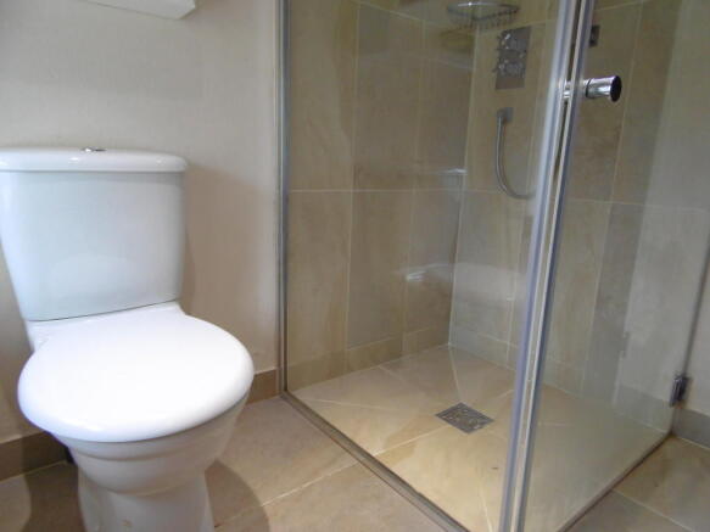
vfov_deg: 61.1
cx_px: 355
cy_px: 266
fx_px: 451
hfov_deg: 76.4
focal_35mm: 22
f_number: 3
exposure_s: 1/60
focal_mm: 4
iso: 250
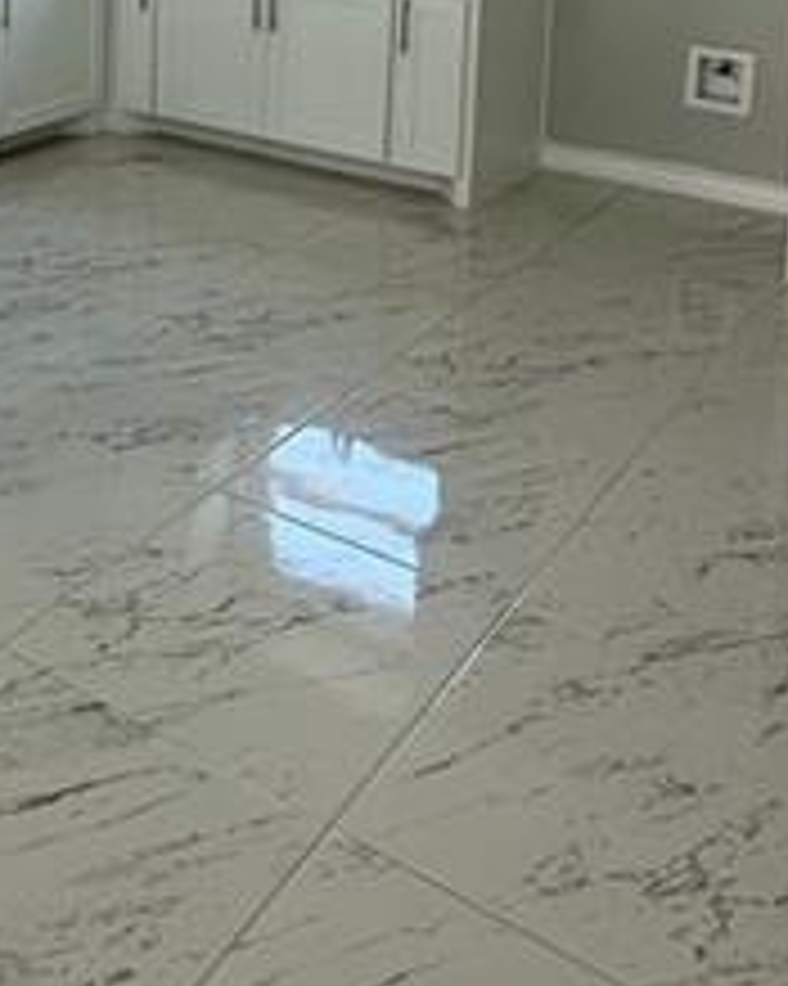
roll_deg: -0.8
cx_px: 162
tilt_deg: -6.8
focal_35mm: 48
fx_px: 1400
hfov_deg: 30.7
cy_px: -45
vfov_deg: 34.5
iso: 64
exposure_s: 1/117
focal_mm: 2.22
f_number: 2.2
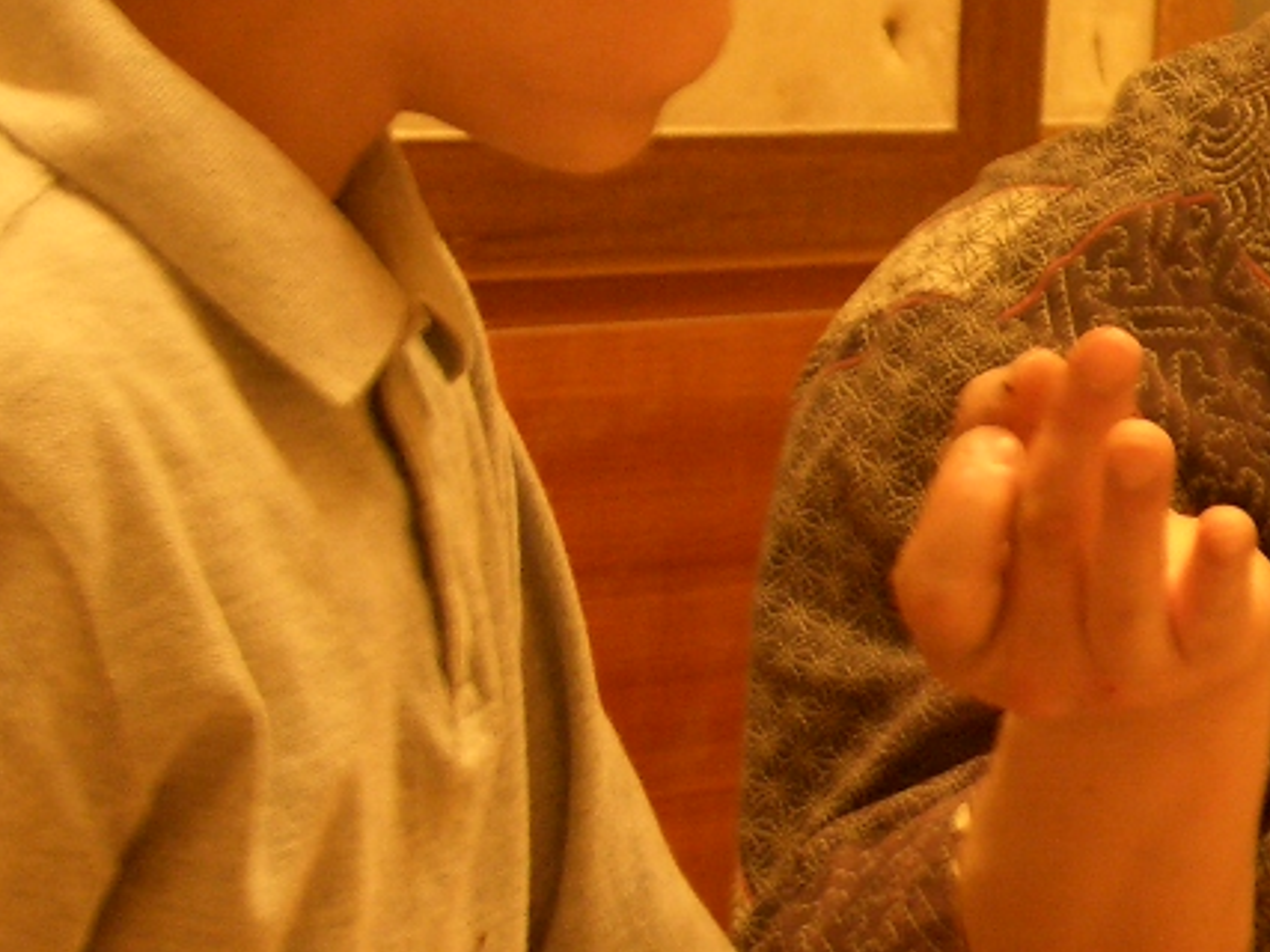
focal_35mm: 129
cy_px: 131
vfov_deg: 11.4
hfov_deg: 15.0
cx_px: 1324
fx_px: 4731
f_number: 3
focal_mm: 9.2
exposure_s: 1/13
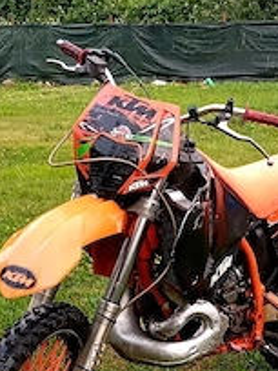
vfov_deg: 22.8
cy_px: 324
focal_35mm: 84
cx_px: 169
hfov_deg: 17.6
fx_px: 899
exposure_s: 1/100
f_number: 1.8
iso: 95
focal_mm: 3.84
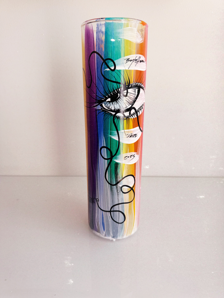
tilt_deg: -17.5
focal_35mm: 24
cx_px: 112
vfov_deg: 71.6
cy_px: 149
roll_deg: -0.5
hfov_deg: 56.8
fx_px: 207
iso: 80
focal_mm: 6.76
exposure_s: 1/723
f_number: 1.78
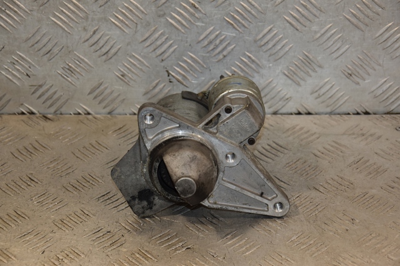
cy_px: 133
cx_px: 200
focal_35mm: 99
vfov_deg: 13.8
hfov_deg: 20.6
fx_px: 1099
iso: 800
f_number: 5.6
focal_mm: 66
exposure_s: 1/200
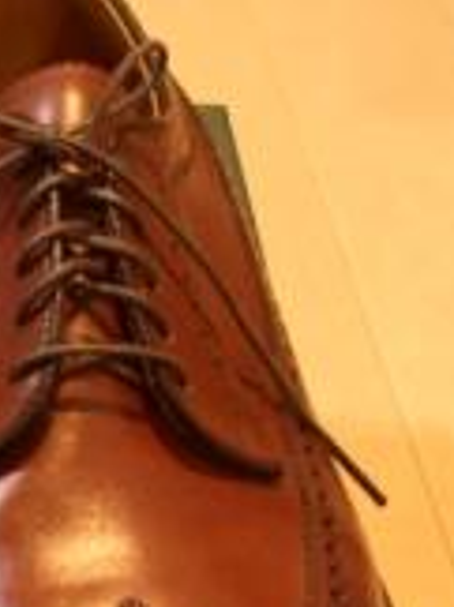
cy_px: 656
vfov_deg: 19.5
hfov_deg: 14.8
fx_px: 1701
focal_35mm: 97
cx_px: -60
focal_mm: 5.8
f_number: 2.6
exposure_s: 1/8
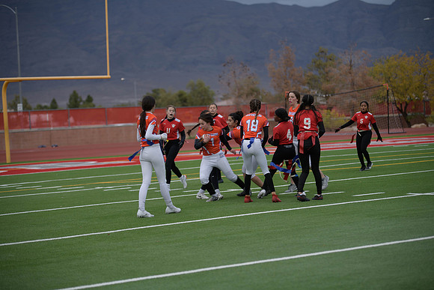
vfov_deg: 12.5
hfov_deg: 18.6
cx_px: 217
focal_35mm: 110
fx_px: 1326
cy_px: 145
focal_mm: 110
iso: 100
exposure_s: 1/200
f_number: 2.8
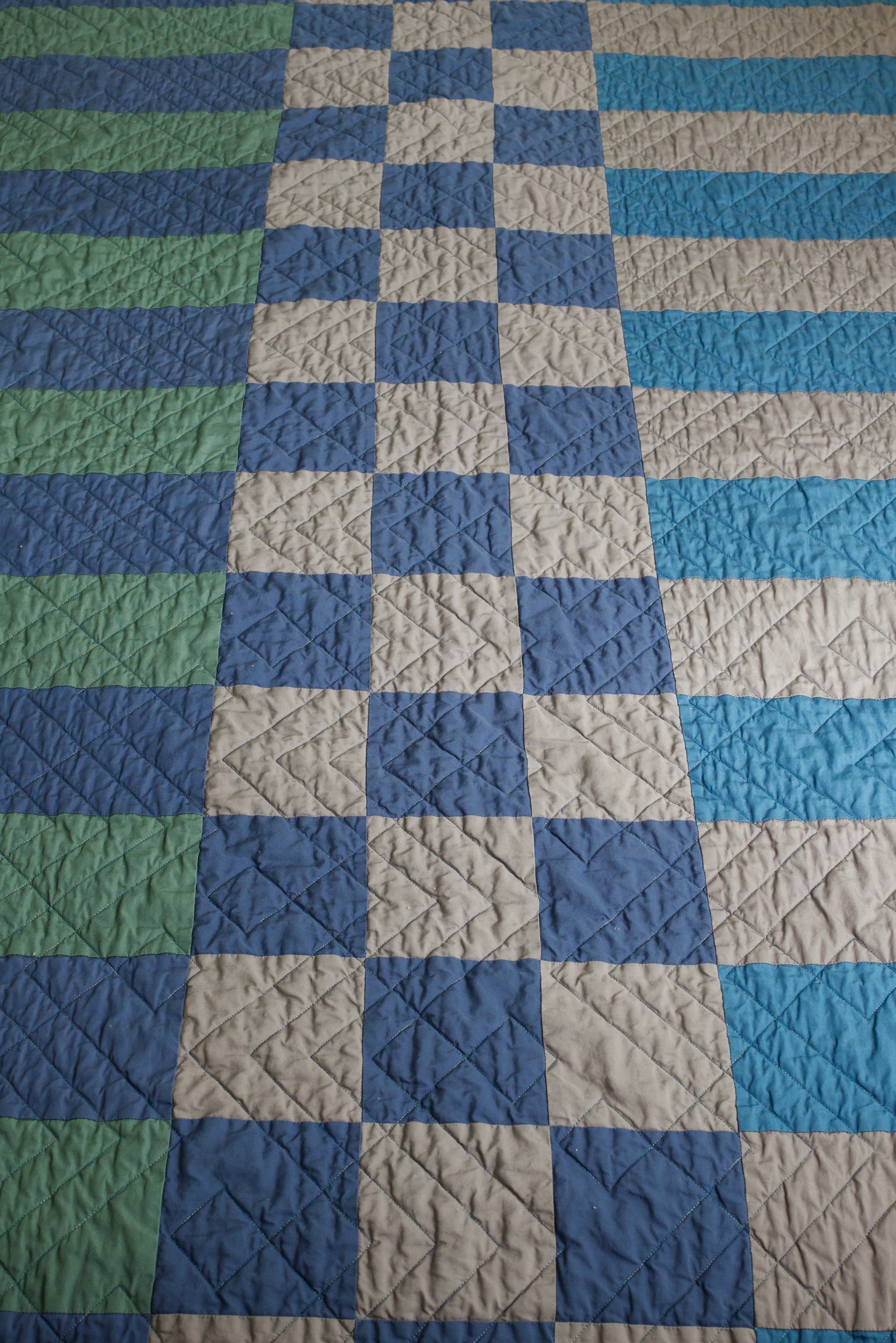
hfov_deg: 33.0
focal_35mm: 40
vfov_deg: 47.9
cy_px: 672
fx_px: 1512
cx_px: 448
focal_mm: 27
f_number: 8
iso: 400
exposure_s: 1/30
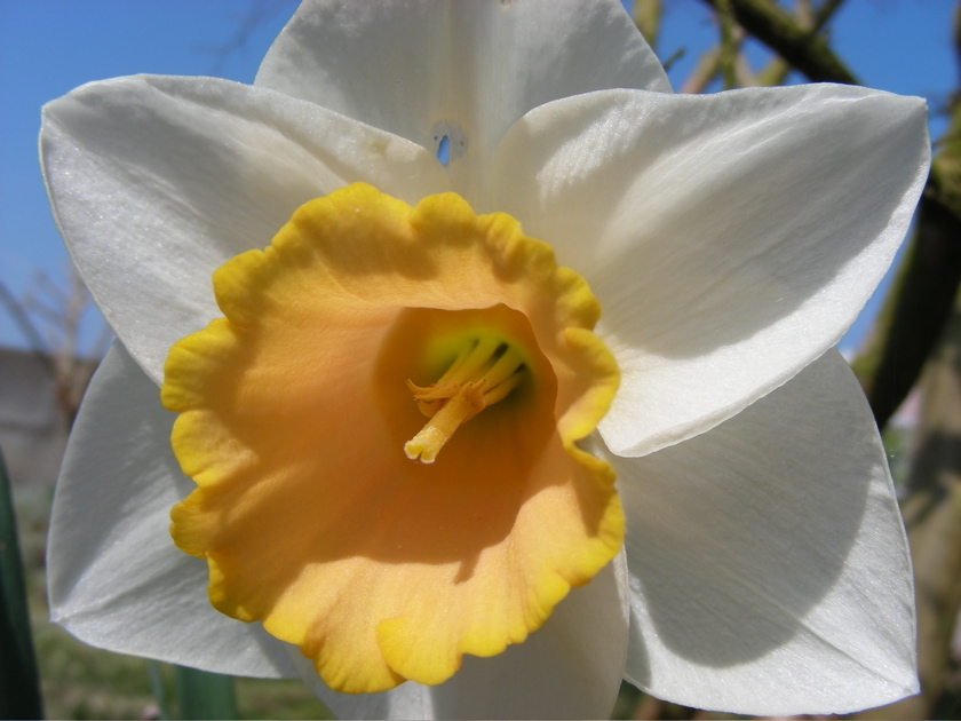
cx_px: 480
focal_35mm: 38
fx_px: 1055
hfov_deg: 49.0
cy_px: 360
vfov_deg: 37.7
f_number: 4
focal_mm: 6.3
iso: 50
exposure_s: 1/685
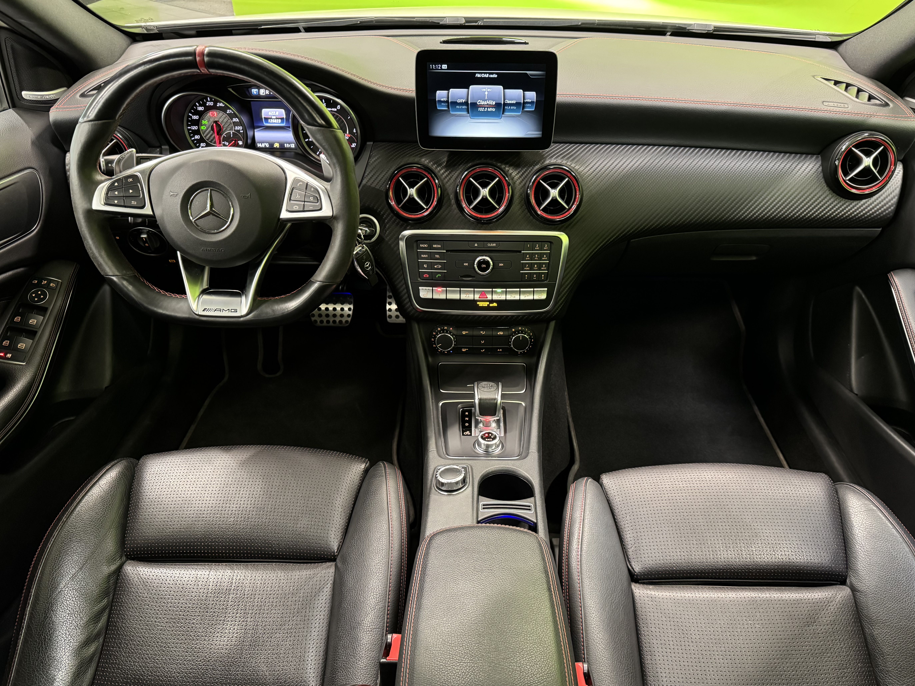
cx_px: 476
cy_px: 352
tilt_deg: -35.8
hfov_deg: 69.4
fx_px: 661
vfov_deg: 54.9
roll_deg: -0.6
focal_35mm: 25
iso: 800
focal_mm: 6.76
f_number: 1.78
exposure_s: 1/33
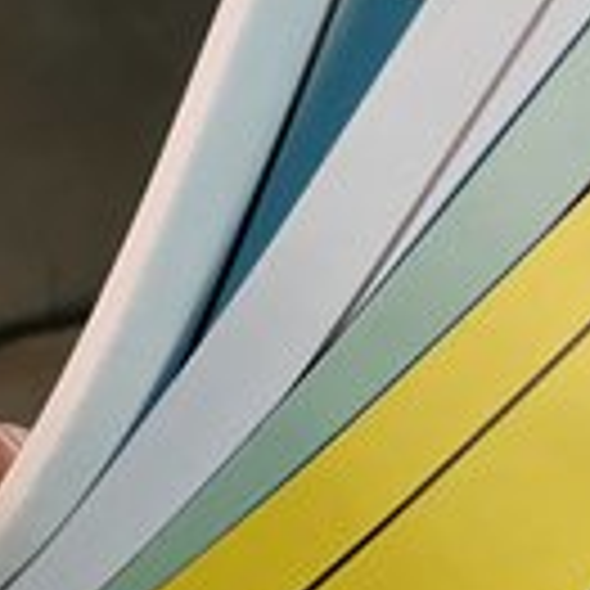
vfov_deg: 8.4
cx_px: 892
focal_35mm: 208
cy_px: 221
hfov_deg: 8.2
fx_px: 4011
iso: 320
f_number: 2.8
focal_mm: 9
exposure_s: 1/40
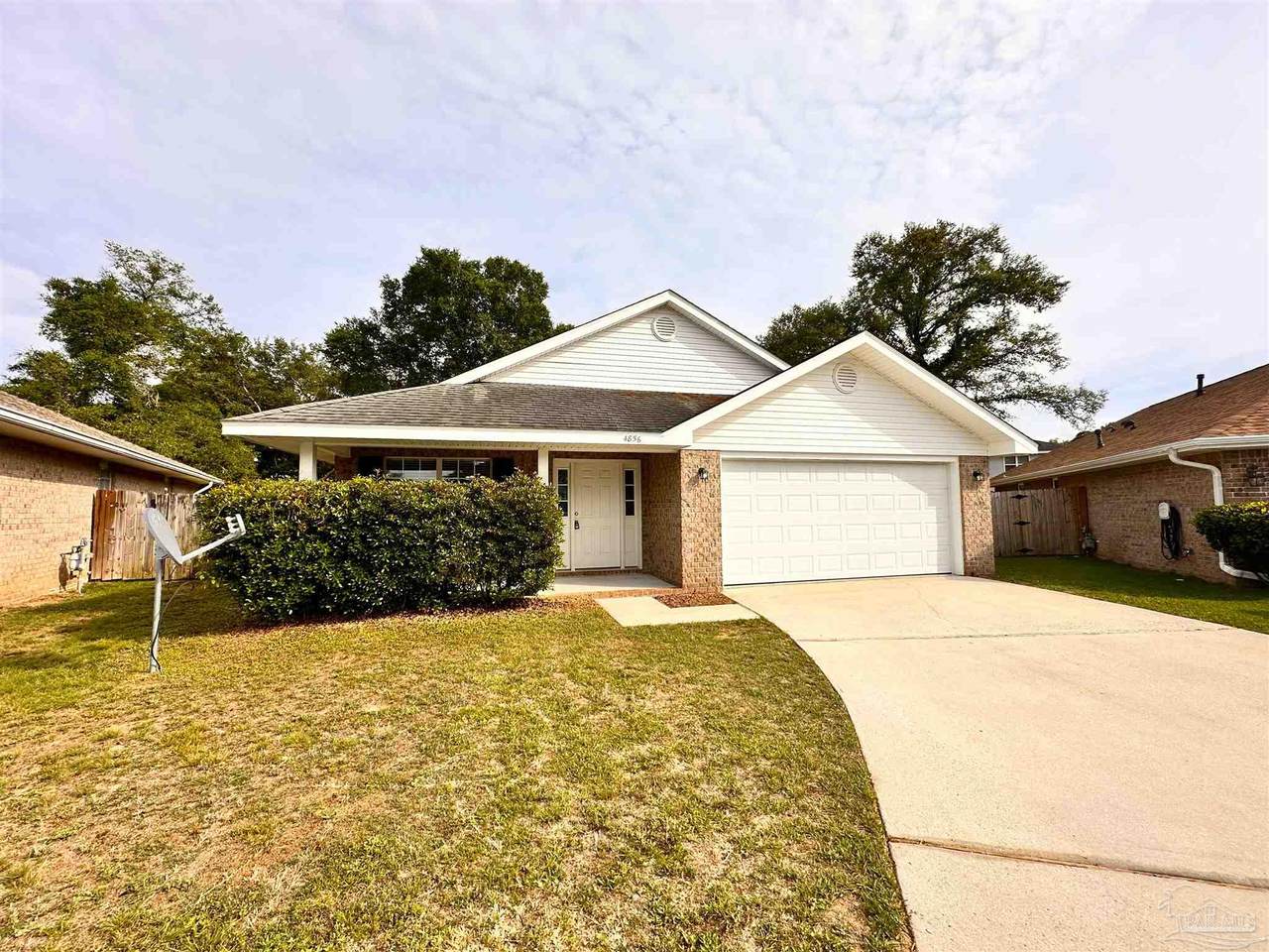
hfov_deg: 102.1
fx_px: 513
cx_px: 634
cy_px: 476
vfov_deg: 85.7
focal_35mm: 14
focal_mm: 2.22
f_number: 2.2
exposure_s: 1/2506
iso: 50
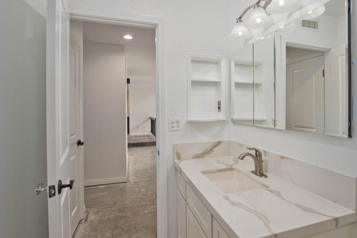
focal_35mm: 20
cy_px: 102
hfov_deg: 83.5
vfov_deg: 61.7
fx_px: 198
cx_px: 203
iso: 400
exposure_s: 1/640
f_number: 5.6
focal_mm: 14
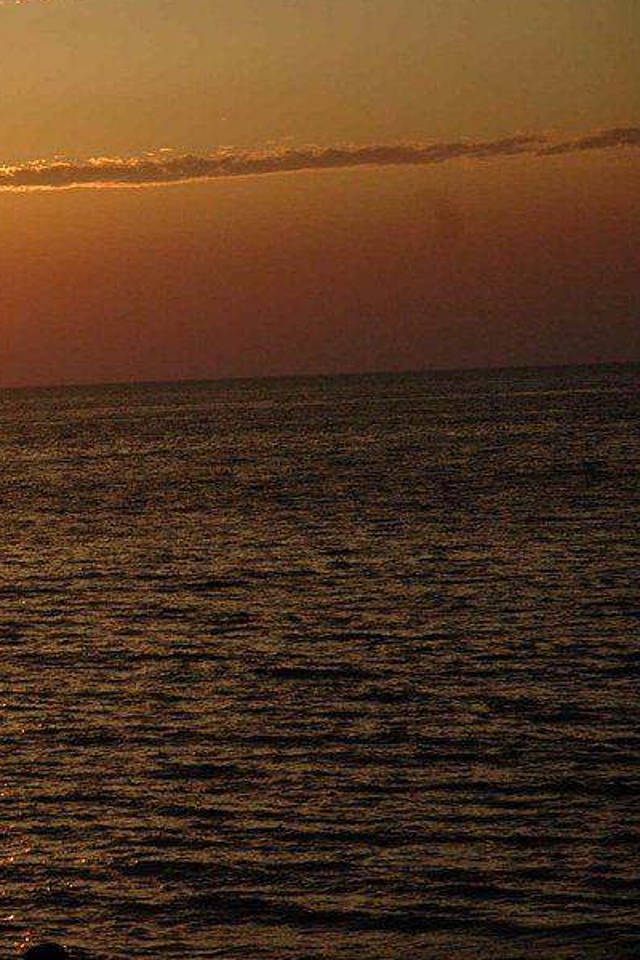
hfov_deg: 7.6
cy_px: 434
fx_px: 4773
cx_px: -126
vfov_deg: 11.5
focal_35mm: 179
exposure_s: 1/2500
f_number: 4.5
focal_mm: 70
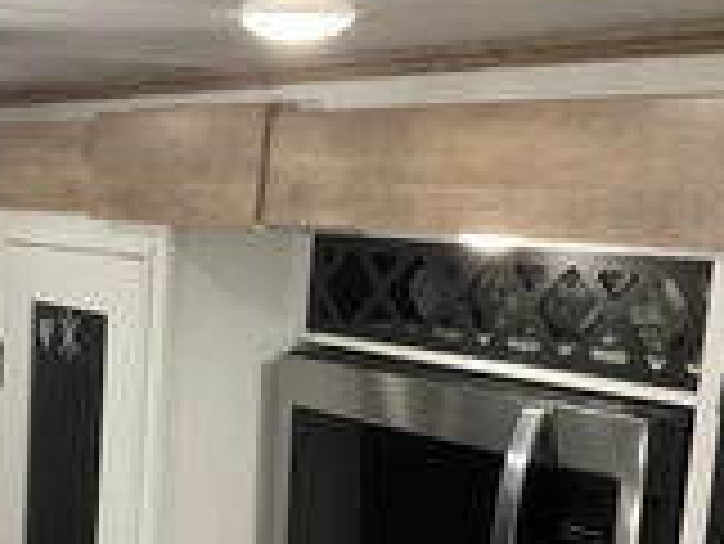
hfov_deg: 26.1
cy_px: 463
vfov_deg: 20.2
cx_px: 67
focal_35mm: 72
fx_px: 1507
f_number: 1.8
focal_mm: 3
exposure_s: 1/60
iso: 250
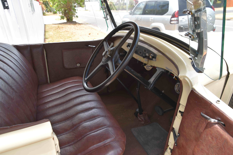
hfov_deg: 67.4
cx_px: 116
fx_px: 175
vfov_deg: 47.9
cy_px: 78
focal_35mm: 27
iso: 140
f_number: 5.6
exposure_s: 1/125
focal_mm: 18
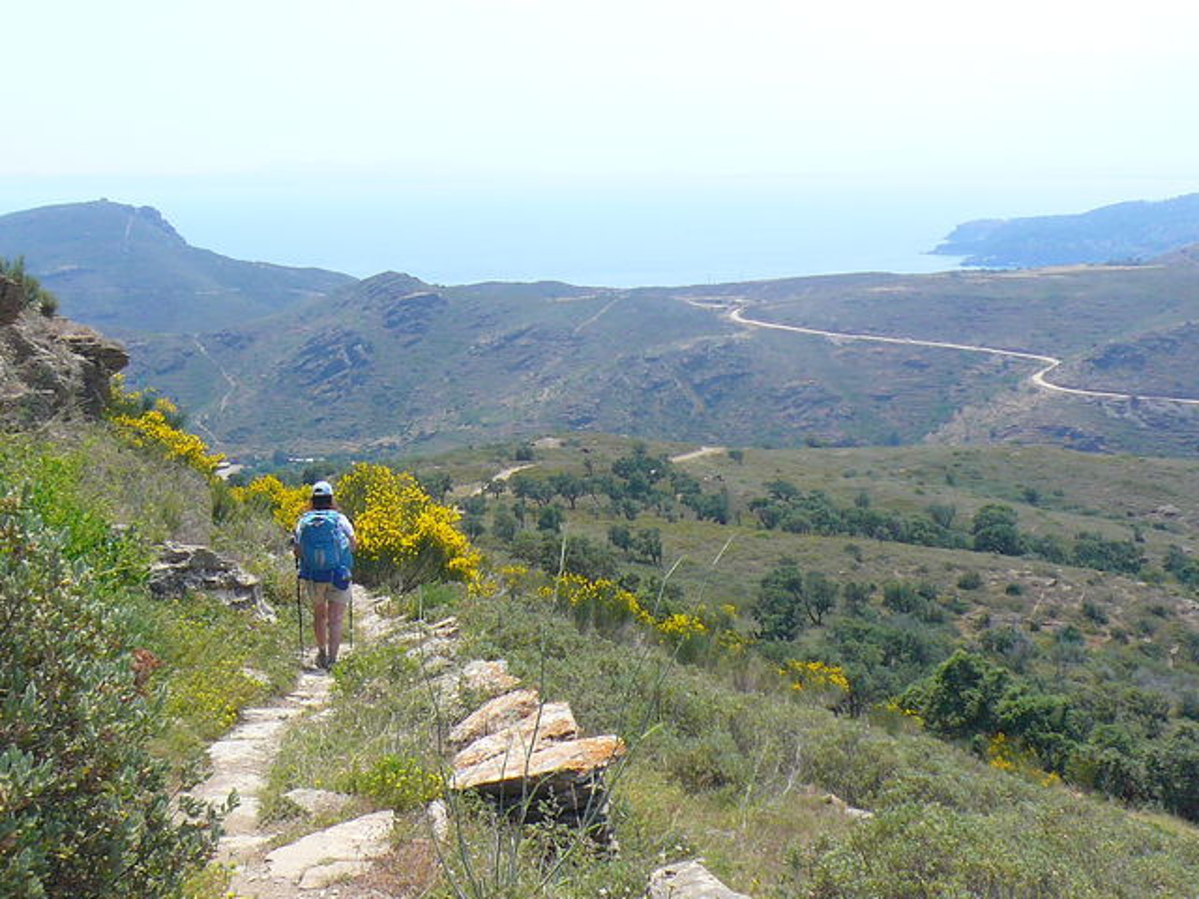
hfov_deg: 37.5
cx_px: 600
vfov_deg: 28.6
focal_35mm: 51
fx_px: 1766
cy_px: 450
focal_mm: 5.4
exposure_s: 1/320
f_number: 9
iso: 100
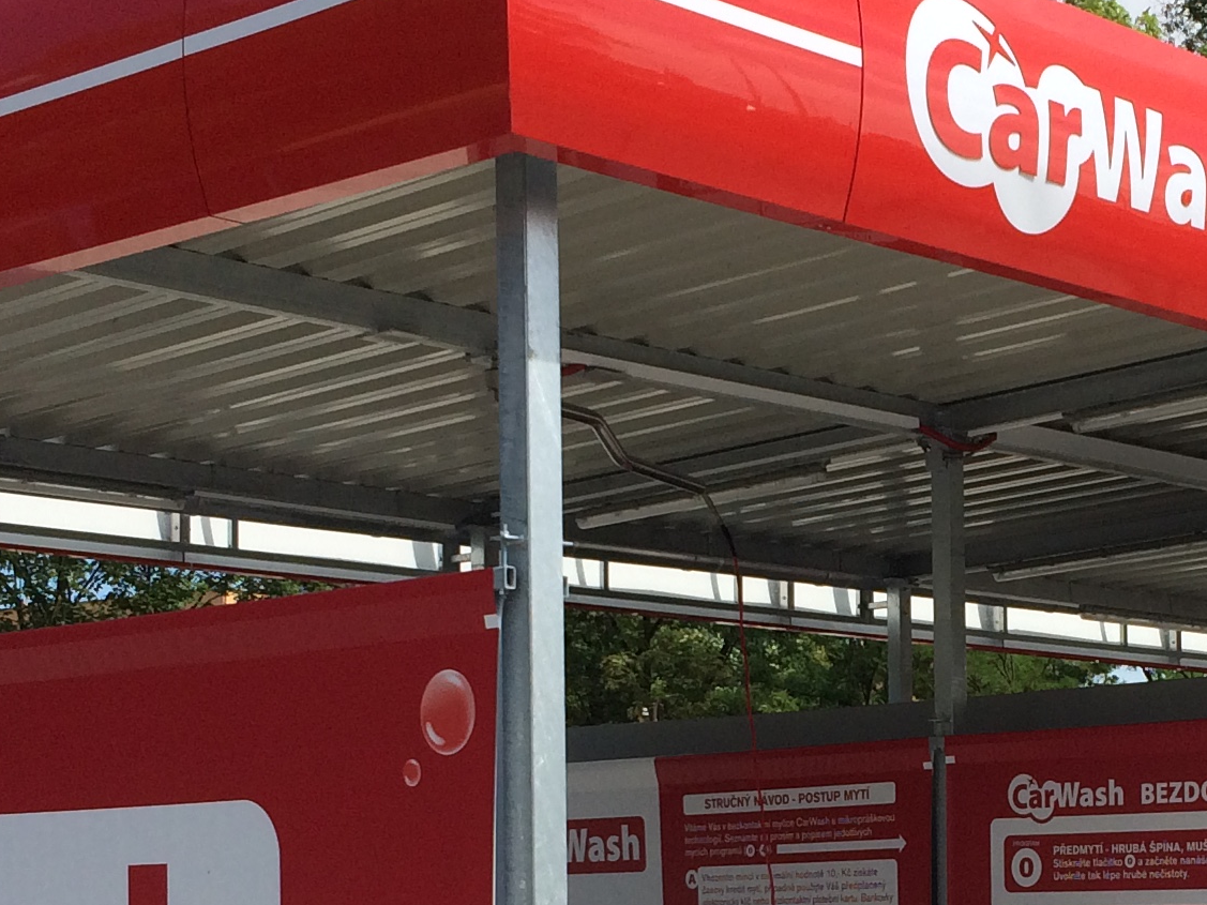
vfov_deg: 17.4
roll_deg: +0.9
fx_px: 2929
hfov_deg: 23.0
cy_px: 784
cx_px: 945
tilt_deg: +2.2
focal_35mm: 84
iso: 32
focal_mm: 4.15
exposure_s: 1/2053
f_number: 2.2
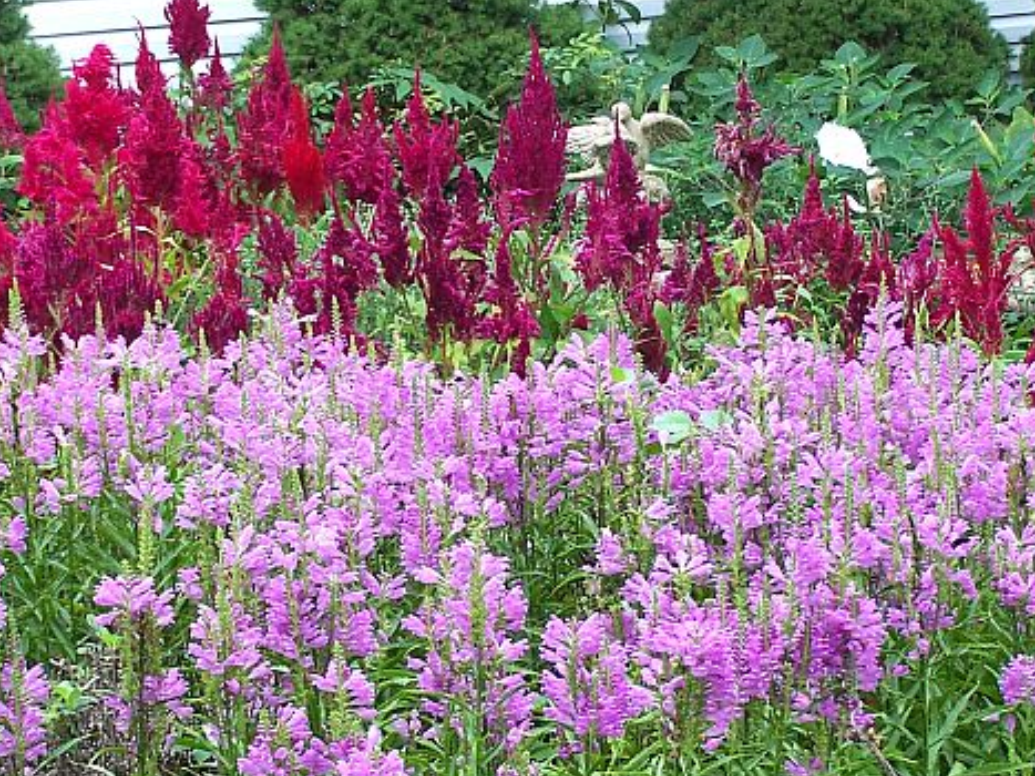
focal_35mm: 123
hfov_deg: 16.0
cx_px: 552
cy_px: 453
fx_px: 3677
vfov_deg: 12.0
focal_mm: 13.7
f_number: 3.2
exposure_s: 1/45
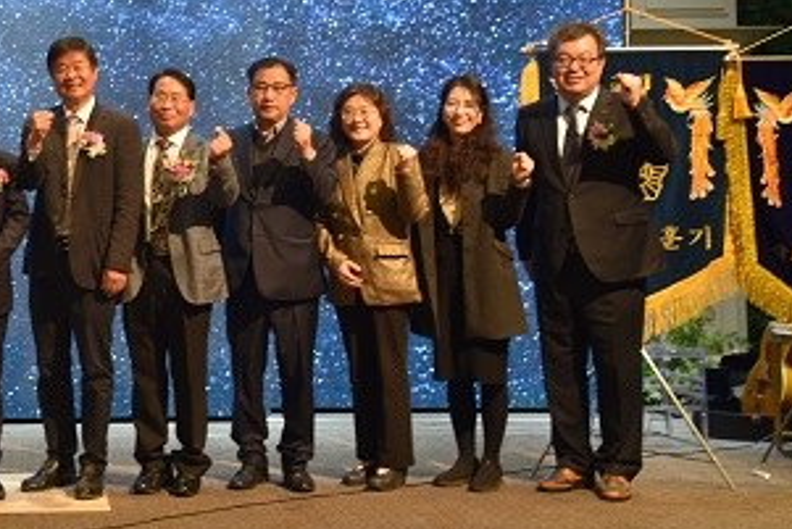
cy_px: 104
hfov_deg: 27.0
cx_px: 67
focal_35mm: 72
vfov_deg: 18.8
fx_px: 1585
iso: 1000
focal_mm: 36
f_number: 4
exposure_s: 1/60
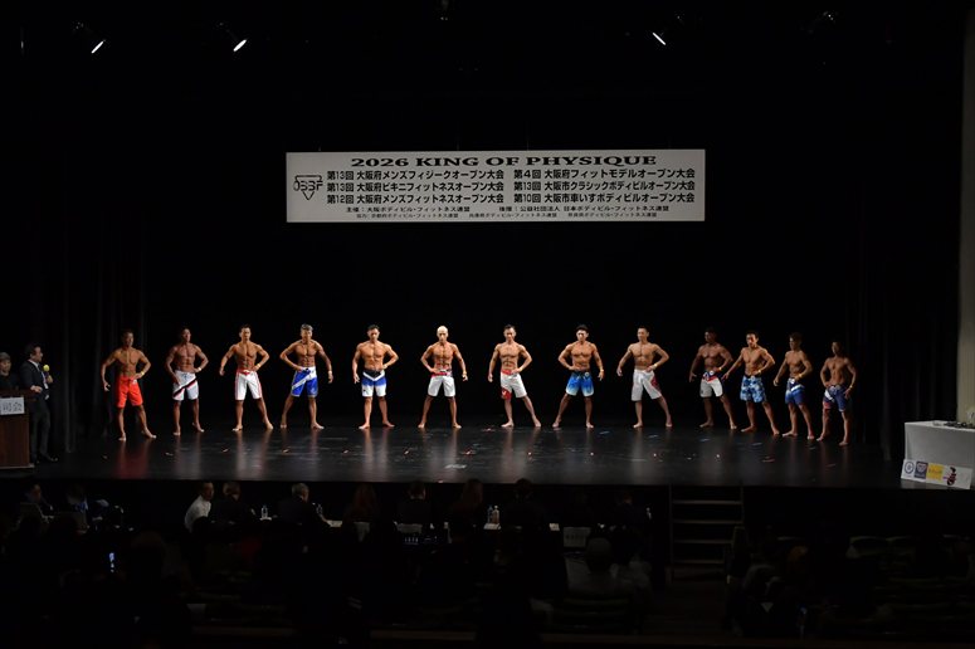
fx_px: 1543
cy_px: 324
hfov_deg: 35.1
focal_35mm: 57
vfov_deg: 23.8
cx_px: 488
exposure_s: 1/400
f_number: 5.6
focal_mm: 38
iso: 3200
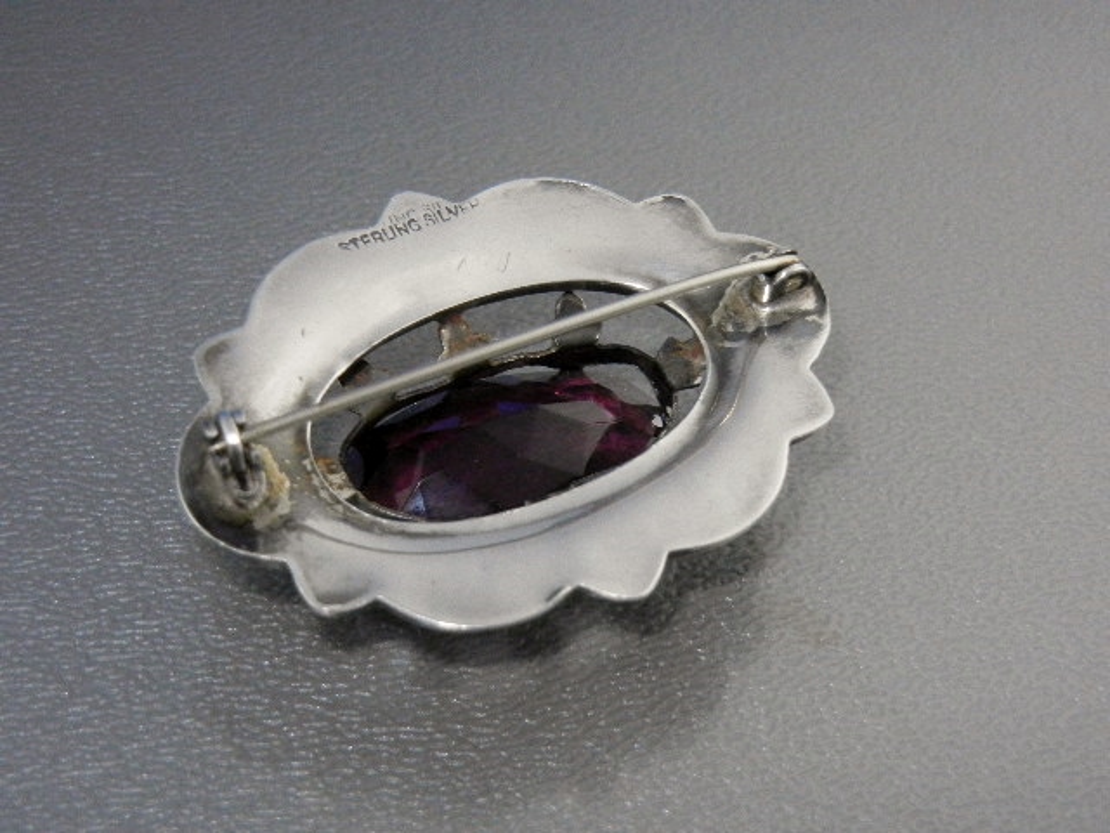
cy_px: 416
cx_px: 555
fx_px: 2180
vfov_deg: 21.6
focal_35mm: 68
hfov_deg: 28.6
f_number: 8.2
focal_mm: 12.2
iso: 800
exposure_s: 1/30
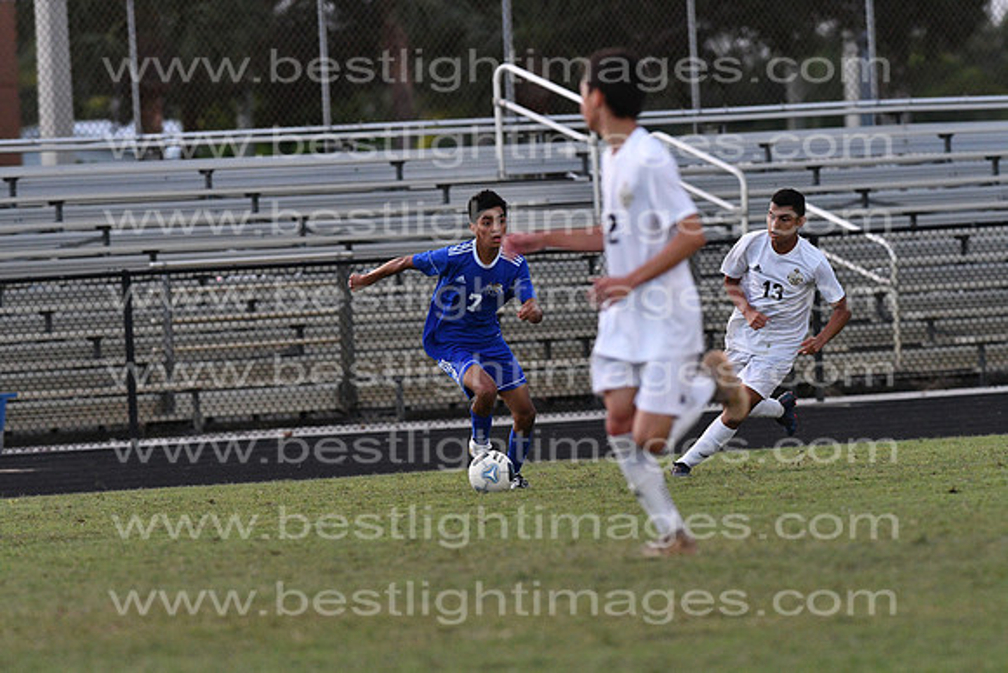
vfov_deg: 3.1
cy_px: 336
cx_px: 504
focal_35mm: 450
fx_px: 12602
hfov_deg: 4.6
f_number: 4.5
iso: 4000
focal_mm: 300
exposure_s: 1/1000
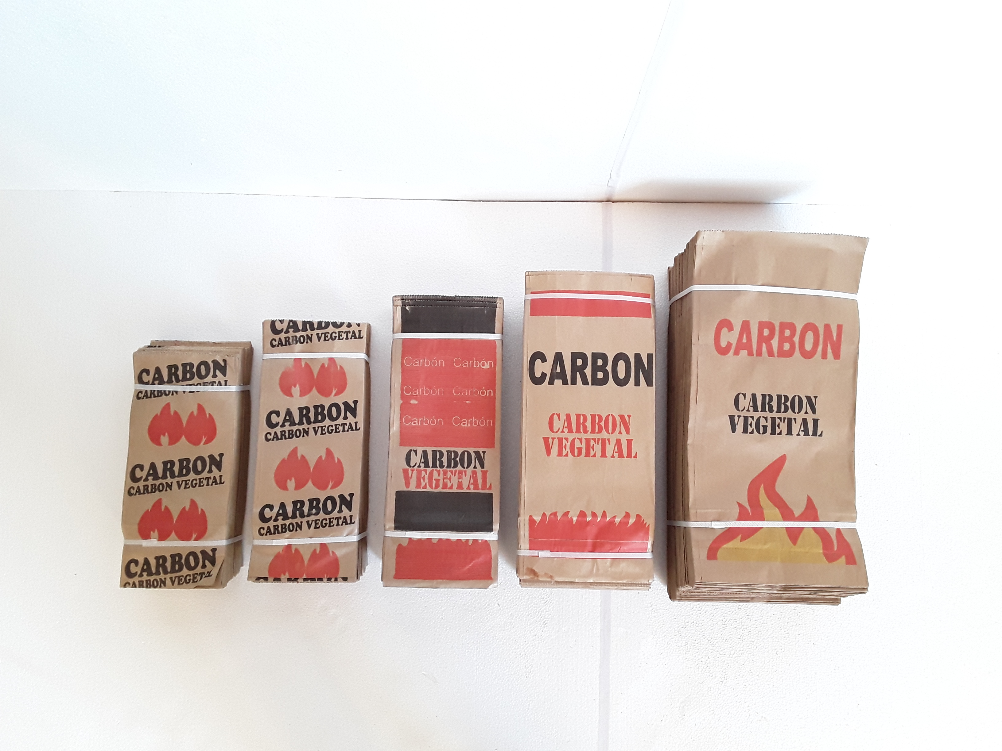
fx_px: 782
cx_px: 501
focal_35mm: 27
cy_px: 376
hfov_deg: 65.3
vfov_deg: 51.4
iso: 125
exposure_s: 1/33
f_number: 1.9
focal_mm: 2.91
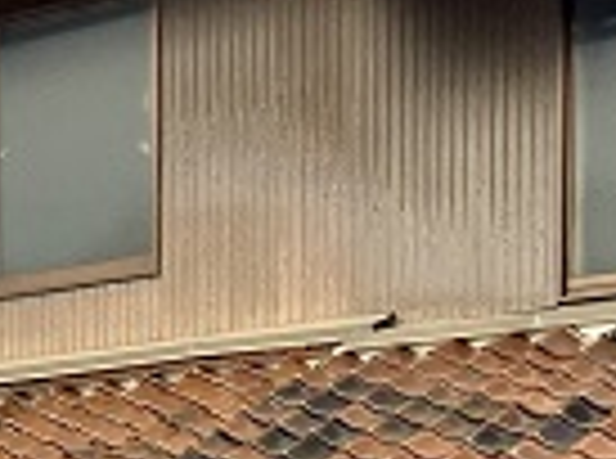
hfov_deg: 11.9
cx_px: -36
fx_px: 2911
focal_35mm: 164
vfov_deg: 8.3
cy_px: 1094
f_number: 1.8
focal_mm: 3.99
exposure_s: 1/177
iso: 25
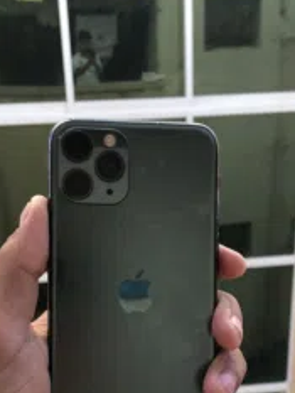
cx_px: 158
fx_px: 545
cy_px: 275
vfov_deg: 39.0
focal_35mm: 48
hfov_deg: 30.3
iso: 20
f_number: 1.8
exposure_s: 1/152
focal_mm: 4
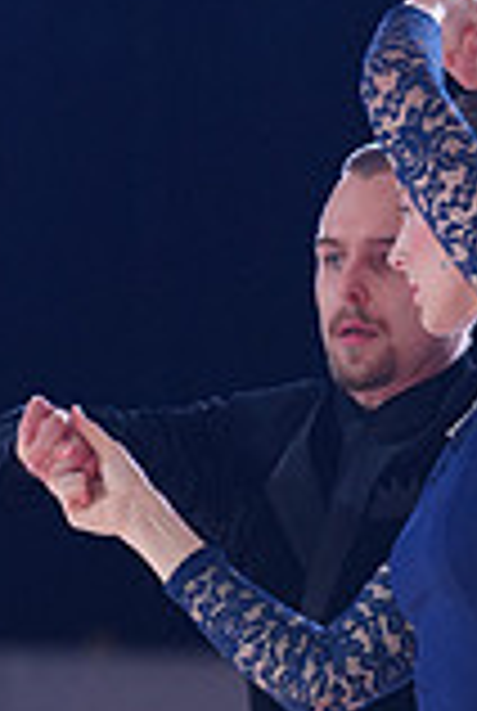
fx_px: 10289
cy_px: 990
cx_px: 601
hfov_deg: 2.7
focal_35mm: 520
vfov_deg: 3.9
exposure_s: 1/500
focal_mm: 142
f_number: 2.8
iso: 1250
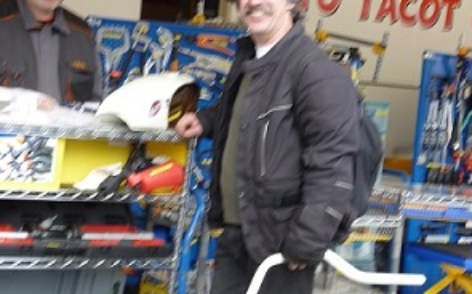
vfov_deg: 12.8
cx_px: 238
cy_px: 189
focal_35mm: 102
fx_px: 1311
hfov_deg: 20.4
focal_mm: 12.7
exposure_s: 1/50
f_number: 4.8
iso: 80
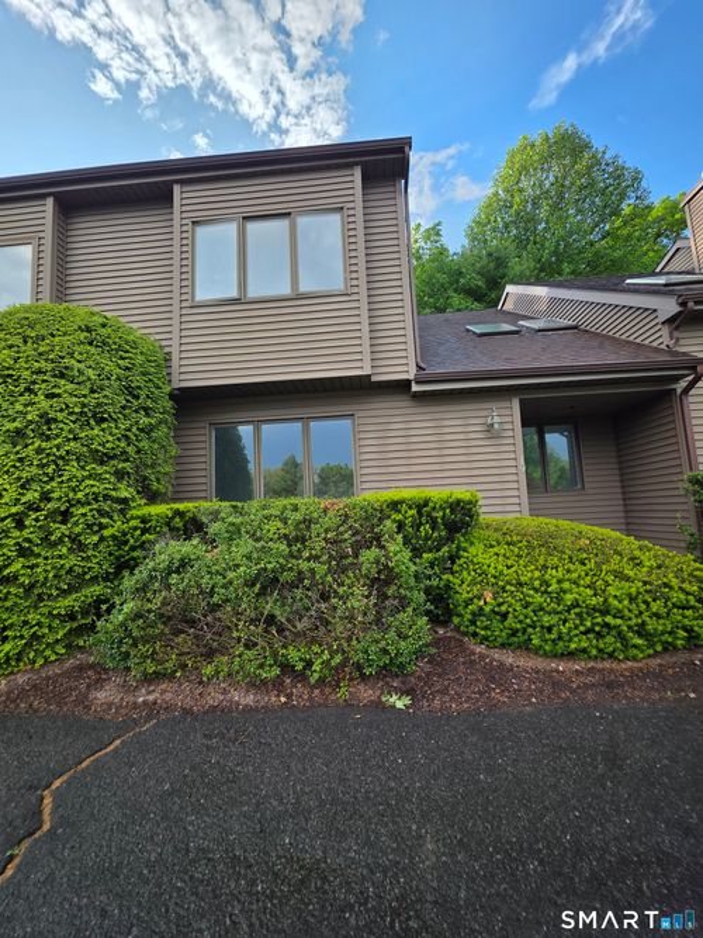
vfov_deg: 106.2
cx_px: 352
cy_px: 469
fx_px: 352
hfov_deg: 89.9
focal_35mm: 13
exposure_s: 1/976
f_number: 1.9
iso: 40
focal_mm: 2.2
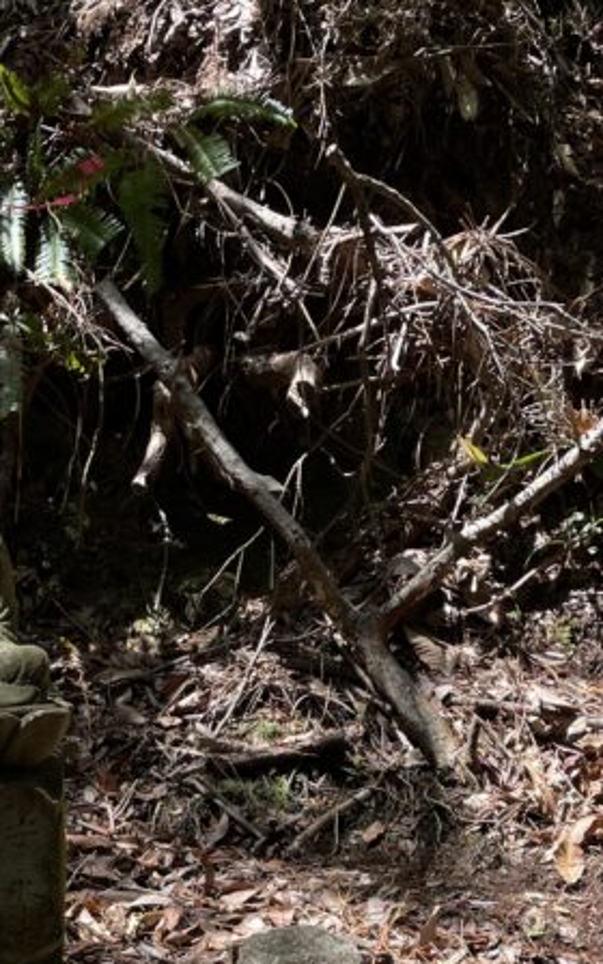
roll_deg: -0.9
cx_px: 52
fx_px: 1657
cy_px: 1065
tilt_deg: -14.6
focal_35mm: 63
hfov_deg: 20.2
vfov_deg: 29.3
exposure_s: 1/875
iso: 32
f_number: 1.6
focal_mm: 4.2
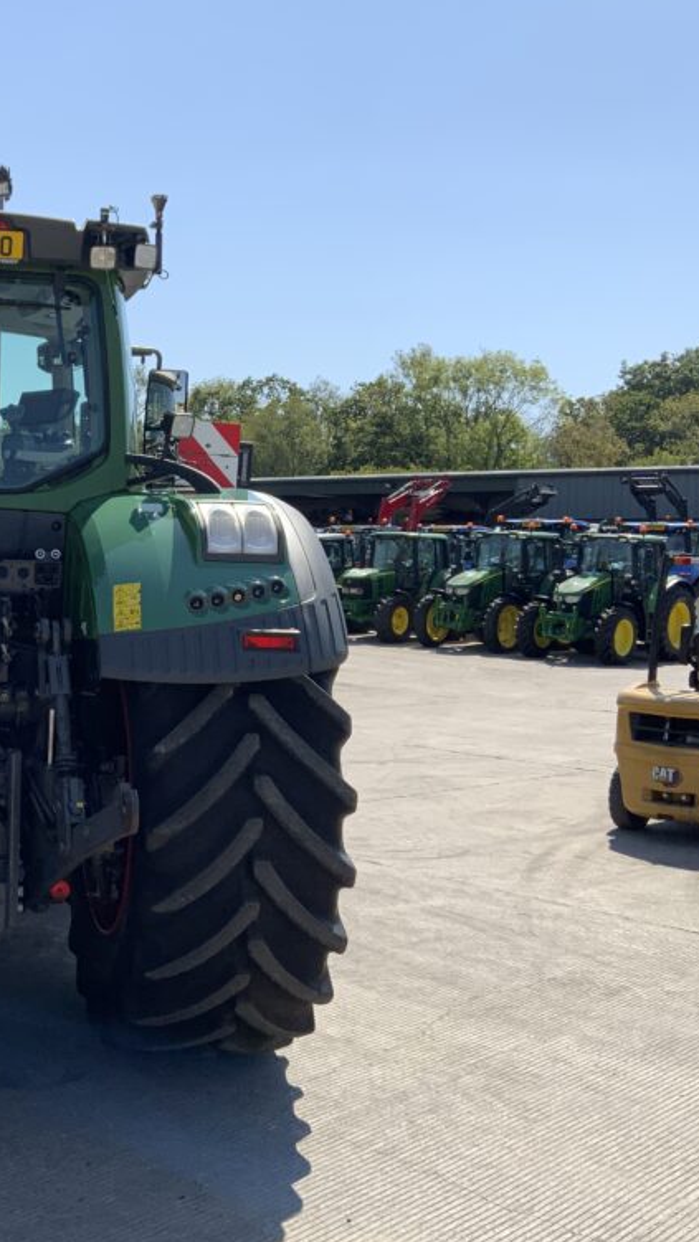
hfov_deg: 26.5
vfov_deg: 47.4
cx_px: 36
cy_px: 614
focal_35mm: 43
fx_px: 1417
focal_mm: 3
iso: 20
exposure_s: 1/1984
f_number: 1.8
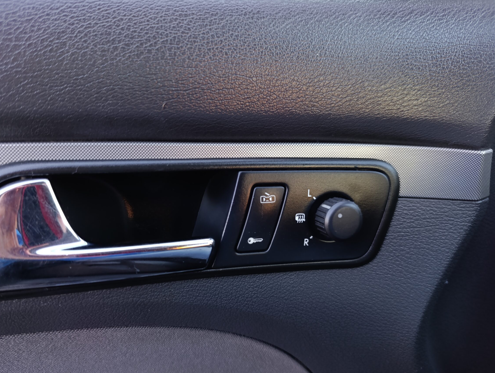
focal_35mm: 26
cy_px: 205
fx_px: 372
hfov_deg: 67.0
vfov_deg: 53.1
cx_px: 221
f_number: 1.6
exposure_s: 1/100
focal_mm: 6.14
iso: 640
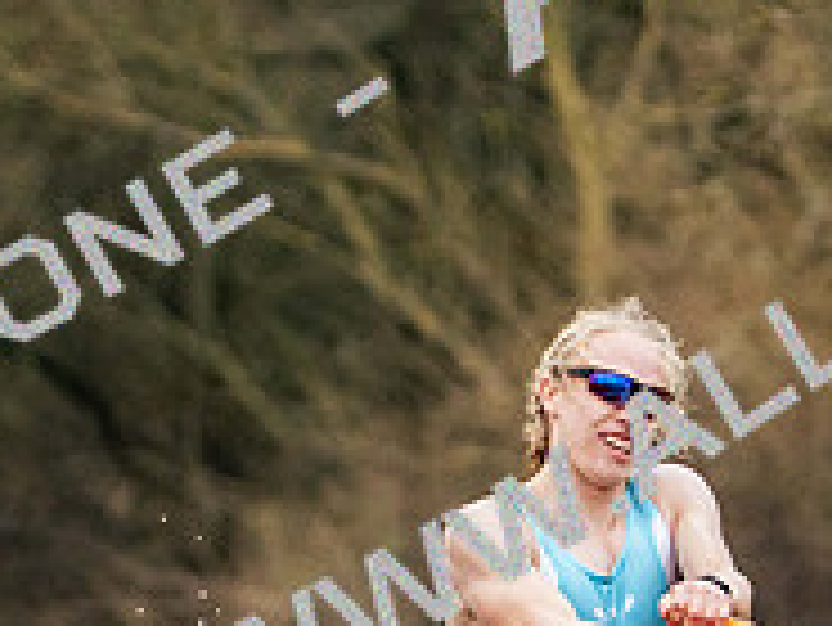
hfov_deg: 2.1
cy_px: 732
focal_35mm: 941
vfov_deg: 1.6
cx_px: 742
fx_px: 22632
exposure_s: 1/2000
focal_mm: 312
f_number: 6.3
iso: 4000
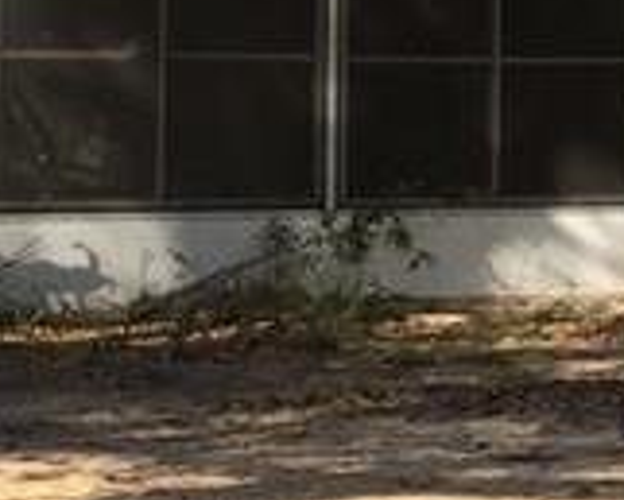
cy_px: 62
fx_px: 3326
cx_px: 1298
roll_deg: -1.8
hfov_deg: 9.9
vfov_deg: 8.6
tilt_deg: +0.2
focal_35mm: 180
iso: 32
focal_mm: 4.15
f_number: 2.2
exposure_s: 1/879
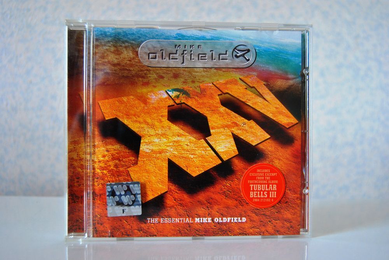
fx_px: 454
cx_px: 194
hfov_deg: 46.4
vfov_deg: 32.0
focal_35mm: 42
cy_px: 130
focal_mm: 28
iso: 400
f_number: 4
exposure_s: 1/25
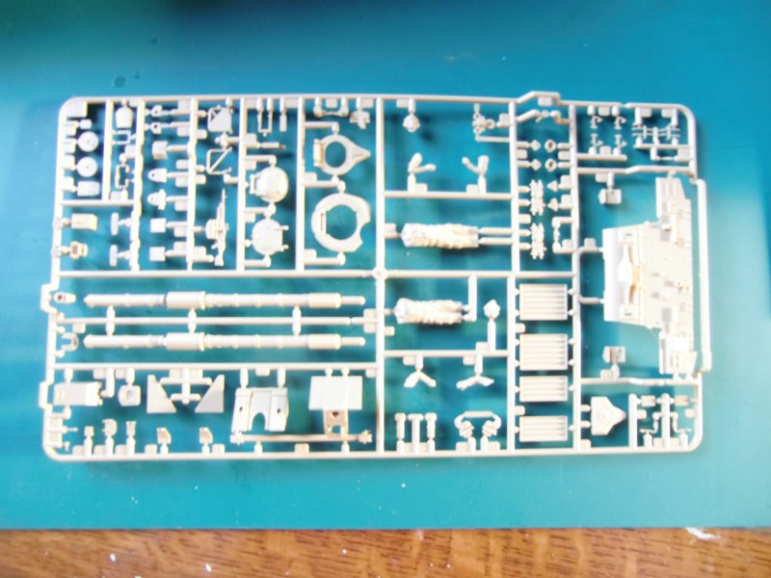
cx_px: 386
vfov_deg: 56.8
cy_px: 289
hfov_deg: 71.6
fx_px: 535
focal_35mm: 24
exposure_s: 1/13
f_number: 3.2
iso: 400
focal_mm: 4.3
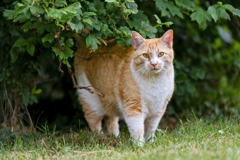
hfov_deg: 10.3
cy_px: 80
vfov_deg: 6.9
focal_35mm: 200
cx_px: 120
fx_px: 1333
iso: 100
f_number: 4
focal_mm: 200
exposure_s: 1/200
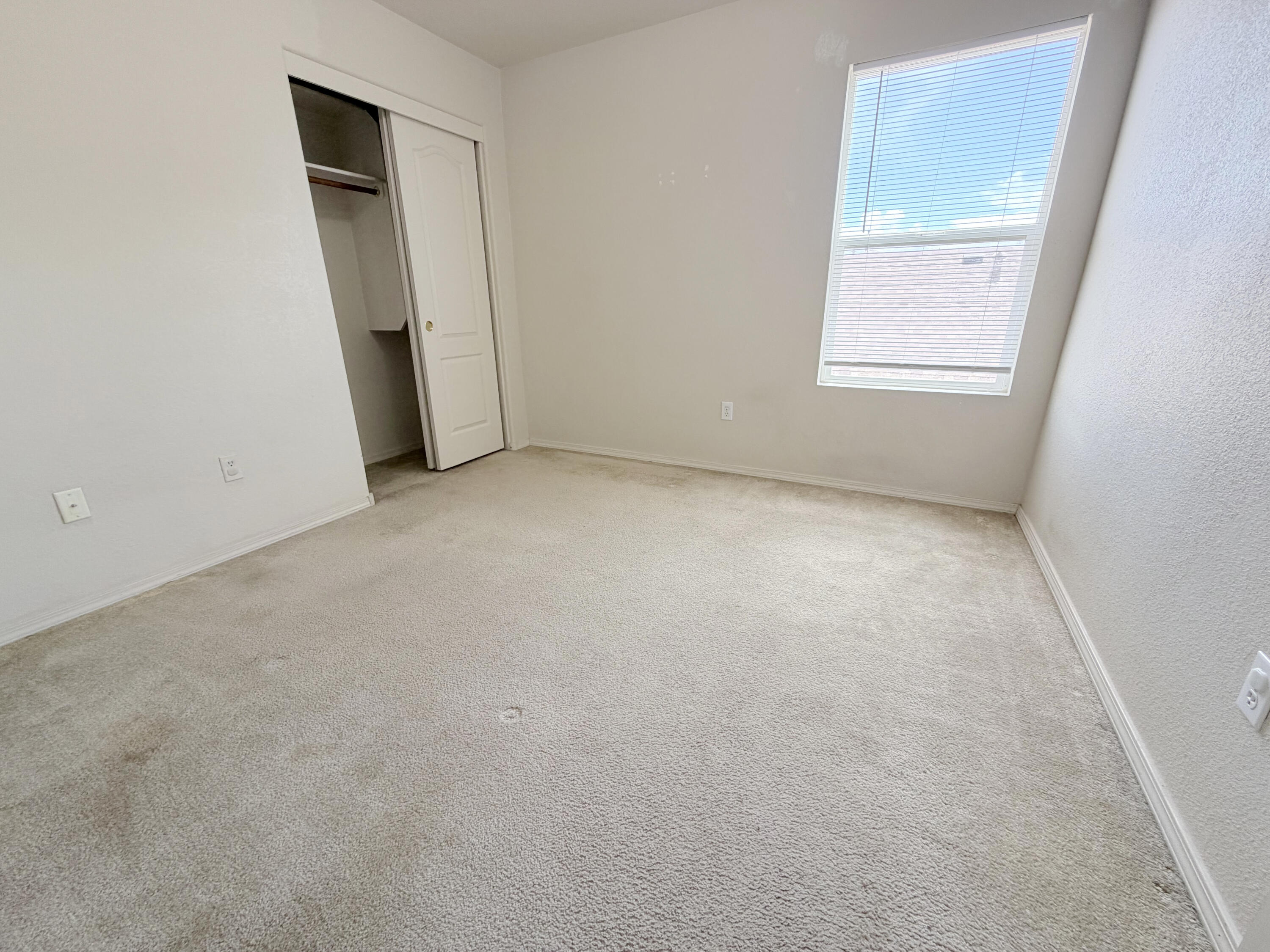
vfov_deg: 85.7
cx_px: 635
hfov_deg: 102.1
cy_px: 476
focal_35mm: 14
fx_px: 514
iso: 100
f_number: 2.2
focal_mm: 2.22
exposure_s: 1/121
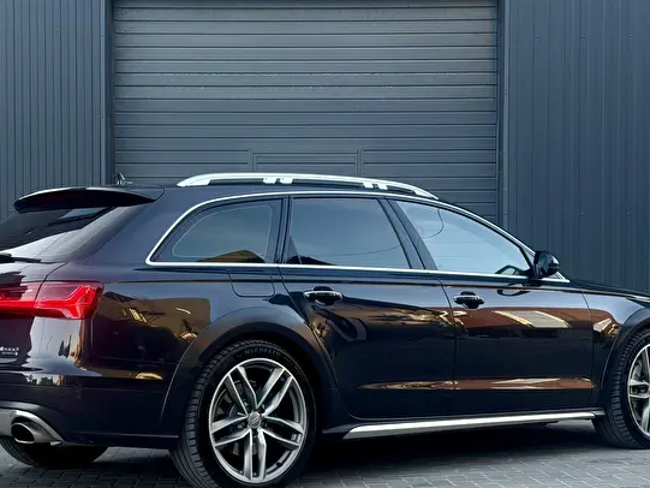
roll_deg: +0.4
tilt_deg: -0.5
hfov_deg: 27.4
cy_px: 317
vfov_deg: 20.7
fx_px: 1333
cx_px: 305
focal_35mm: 71
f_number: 1.78
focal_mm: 6.76
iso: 64
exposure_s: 1/223
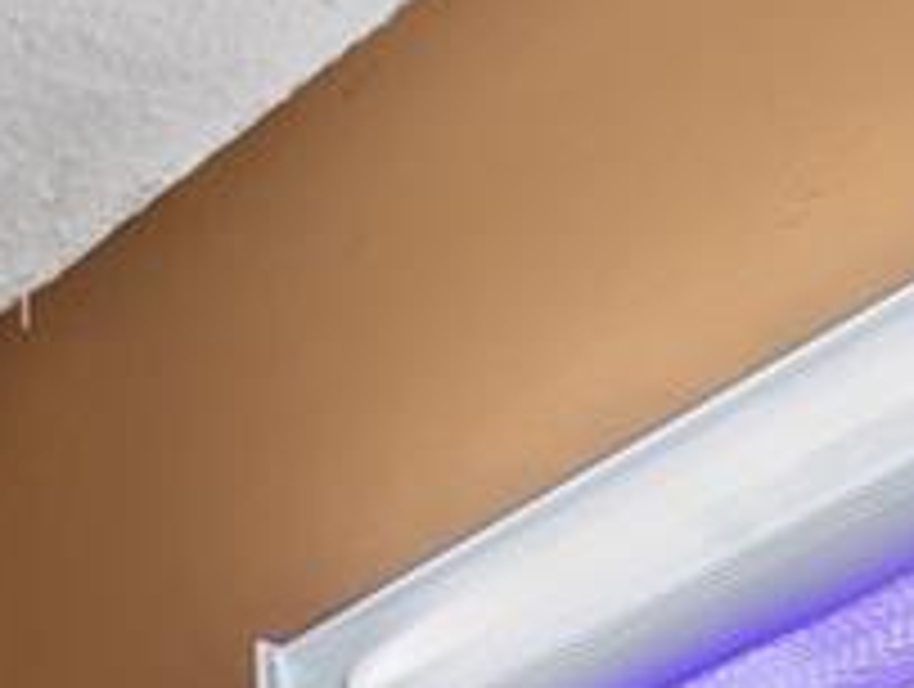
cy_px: 2235
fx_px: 3301
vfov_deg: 9.0
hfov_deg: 14.4
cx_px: -558
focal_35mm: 125
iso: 200
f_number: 9
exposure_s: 1/5
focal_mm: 11
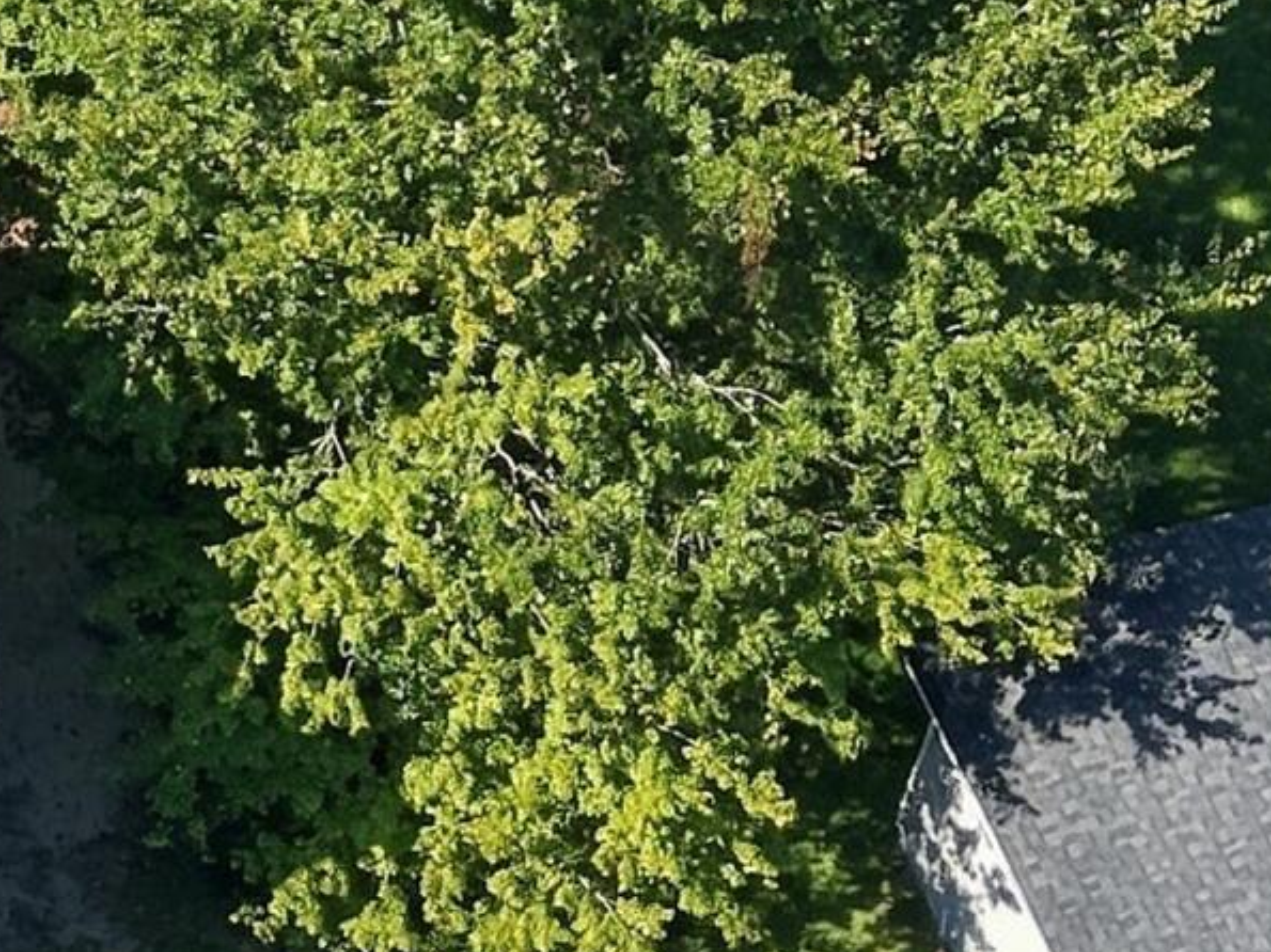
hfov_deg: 15.1
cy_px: 2
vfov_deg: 12.1
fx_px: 4442
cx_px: -622
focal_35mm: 121
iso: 190
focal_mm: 8.7
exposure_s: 1/2000
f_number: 1.8
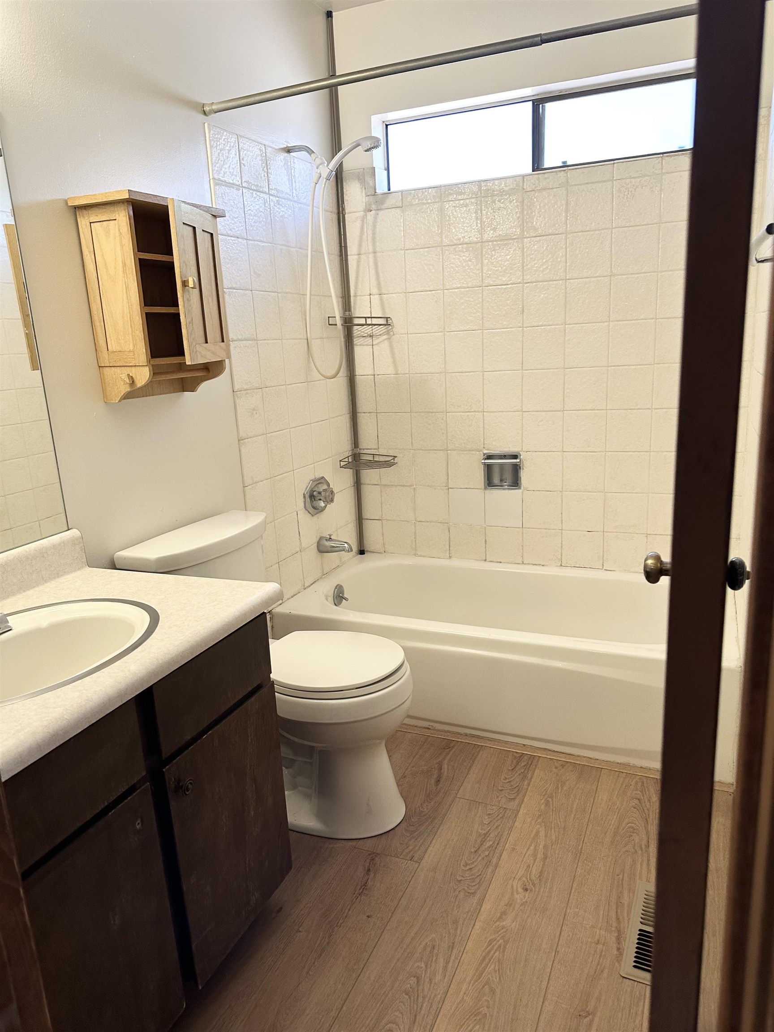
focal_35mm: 24
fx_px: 716
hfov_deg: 56.8
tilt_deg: -14.0
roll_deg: +1.6
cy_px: 516
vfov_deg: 71.6
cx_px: 387
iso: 200
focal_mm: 6.86
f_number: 1.78
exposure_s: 1/60
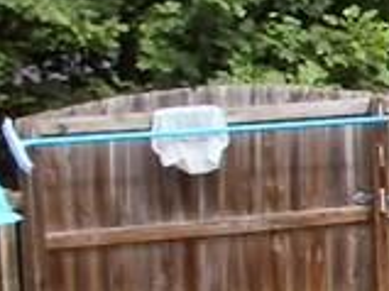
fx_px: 2527
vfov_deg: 6.6
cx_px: 932
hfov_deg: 8.1
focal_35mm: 225
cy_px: 342
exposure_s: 1/320
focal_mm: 5.8
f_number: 4.3
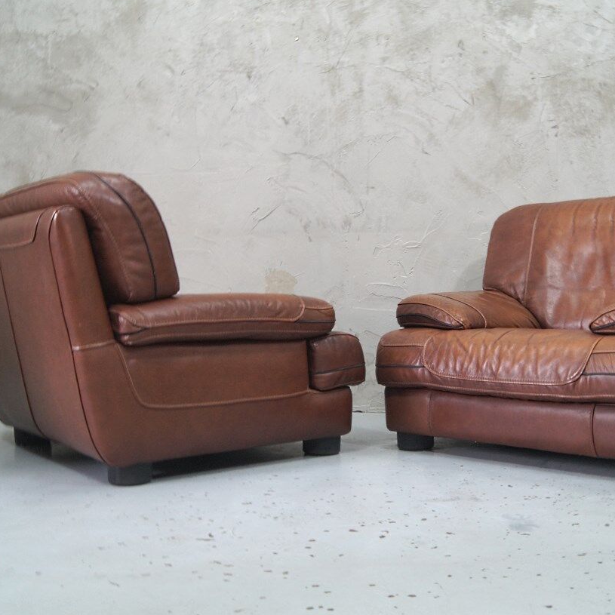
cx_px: 367
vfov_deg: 39.2
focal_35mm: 43
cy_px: 302
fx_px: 864
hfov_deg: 39.0
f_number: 8
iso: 400
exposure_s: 1/10
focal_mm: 22
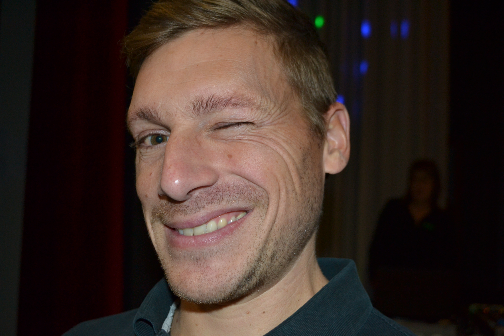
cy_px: 168
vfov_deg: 31.9
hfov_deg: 46.4
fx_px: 588
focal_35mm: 42
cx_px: 252
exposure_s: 1/60
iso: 720
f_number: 4.5
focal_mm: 28
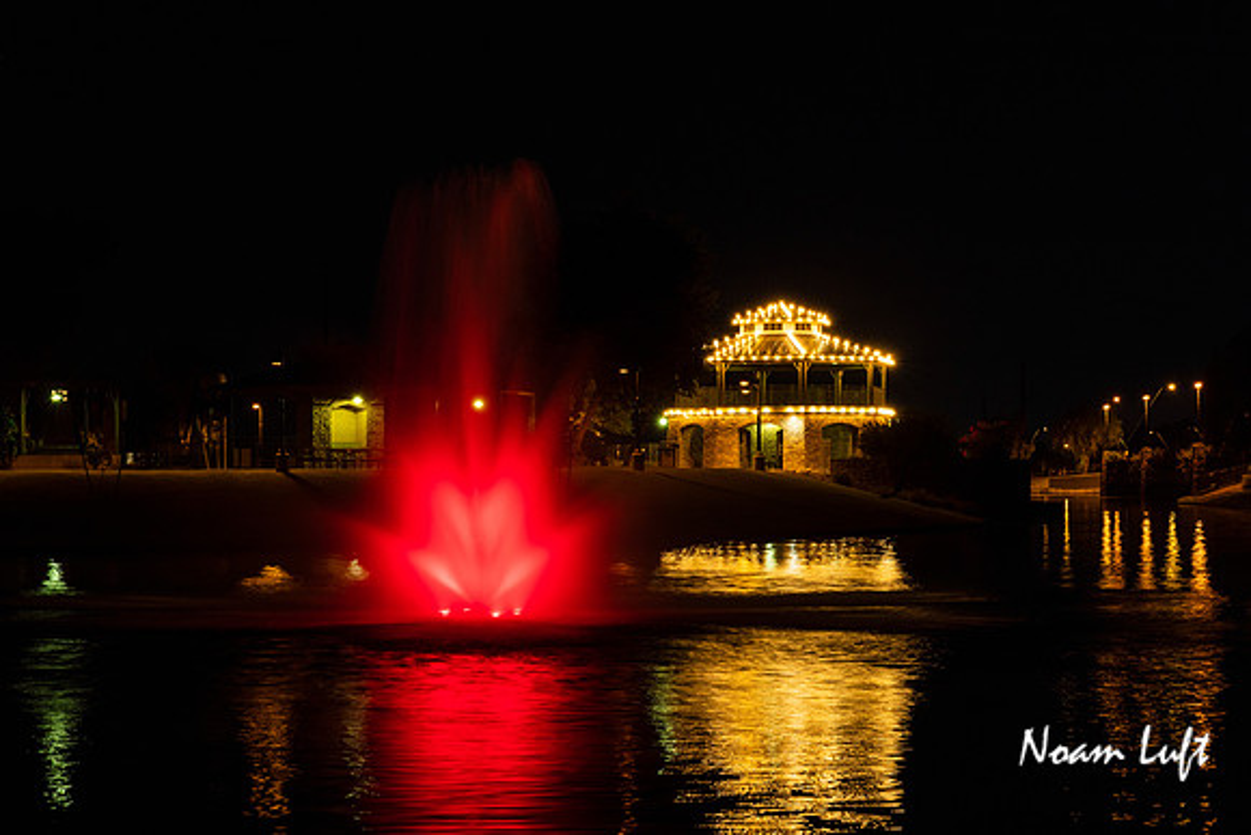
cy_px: 480
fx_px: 2605
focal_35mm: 75
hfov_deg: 27.0
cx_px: 532
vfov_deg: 18.2
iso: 100
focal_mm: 65
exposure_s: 1
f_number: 10
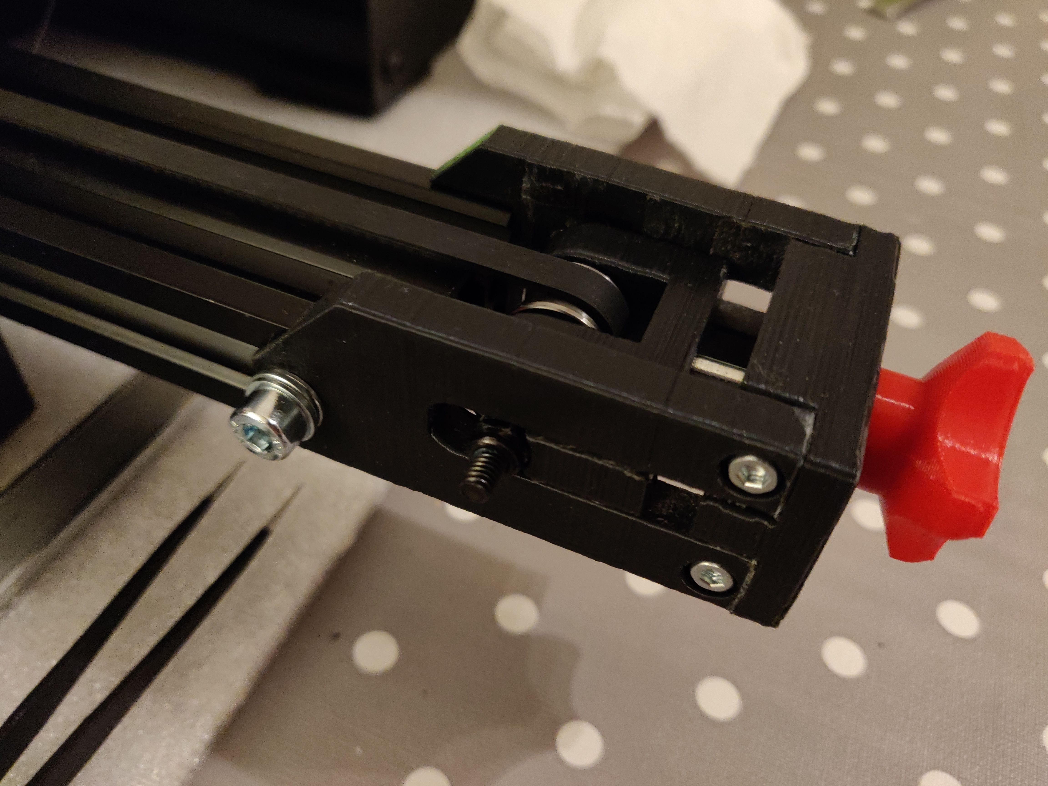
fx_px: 757
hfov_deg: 69.4
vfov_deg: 54.9
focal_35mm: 25
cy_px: 393
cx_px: 524
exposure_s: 1/17
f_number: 1.7
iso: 1600
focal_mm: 4.25
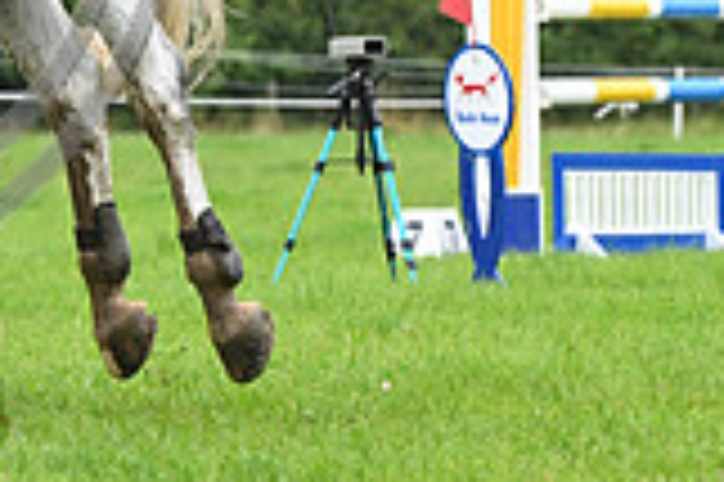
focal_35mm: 559
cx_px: -333
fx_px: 11231
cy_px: -209
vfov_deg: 2.5
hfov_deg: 3.7
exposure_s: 1/1250
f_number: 5.6
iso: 2000
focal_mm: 155
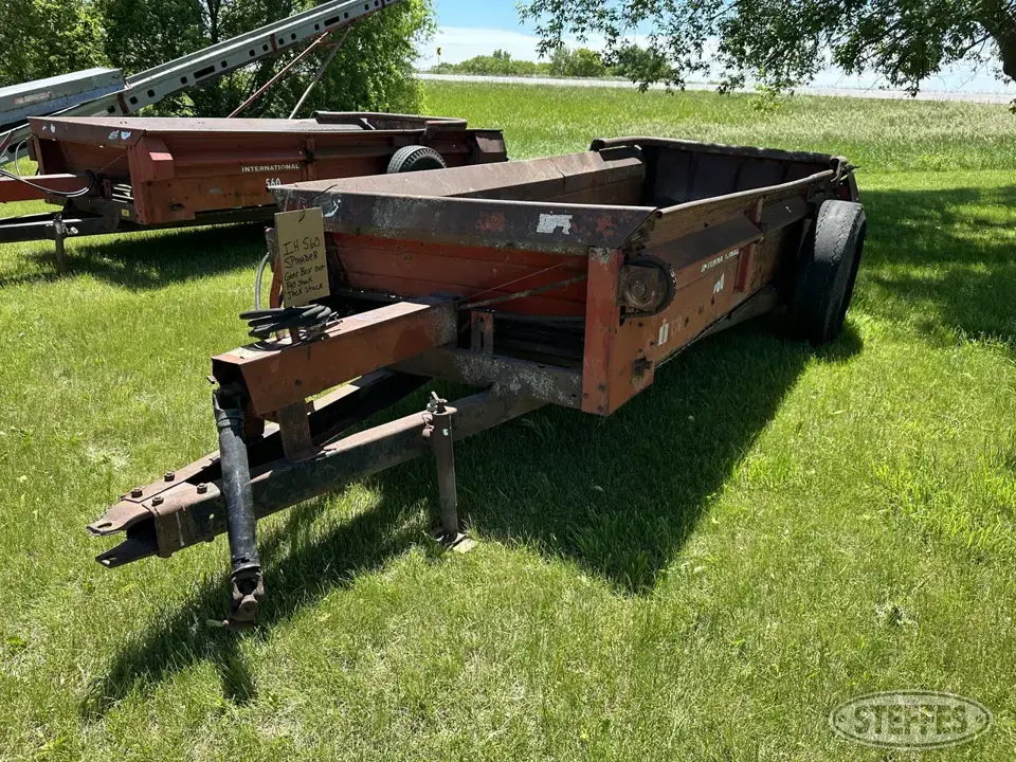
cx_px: 508
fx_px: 704
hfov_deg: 71.6
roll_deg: -1.5
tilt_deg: -18.3
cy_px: 381
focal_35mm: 24
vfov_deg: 56.8
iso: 80
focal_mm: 6.86
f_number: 1.78
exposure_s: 1/1183
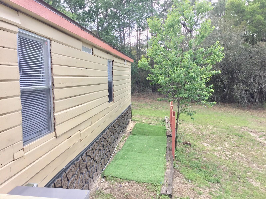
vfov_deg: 45.4
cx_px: 133
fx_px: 238
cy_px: 100
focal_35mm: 31
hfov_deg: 58.4
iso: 25
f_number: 2.4
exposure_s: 1/341
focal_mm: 3.3
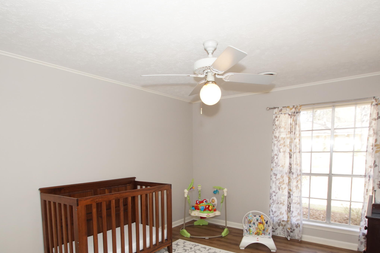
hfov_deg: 78.6
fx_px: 232
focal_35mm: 22
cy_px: 180
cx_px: 184
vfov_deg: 55.3
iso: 400
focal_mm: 10
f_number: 5
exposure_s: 1/100
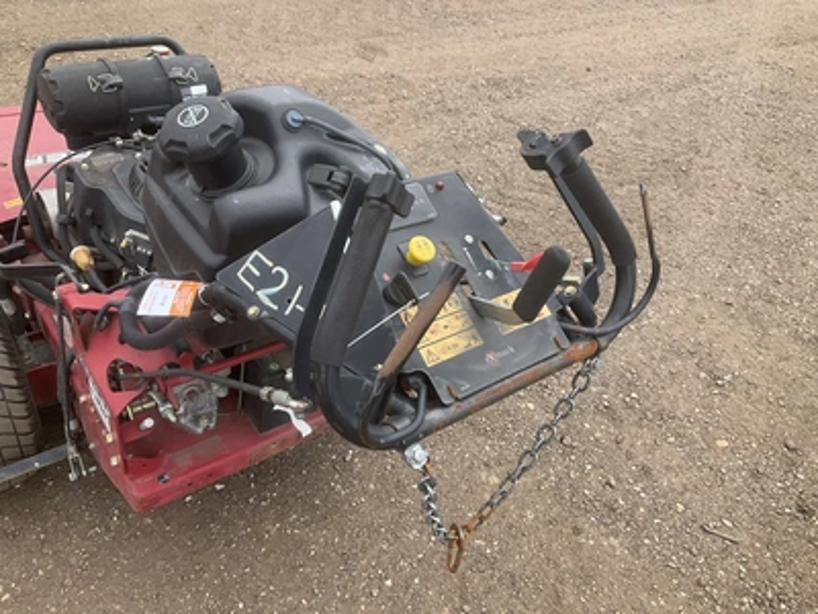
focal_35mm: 29
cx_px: 409
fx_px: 685
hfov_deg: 61.7
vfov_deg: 48.2
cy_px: 307
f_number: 1.8
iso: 25
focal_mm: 3
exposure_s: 1/556
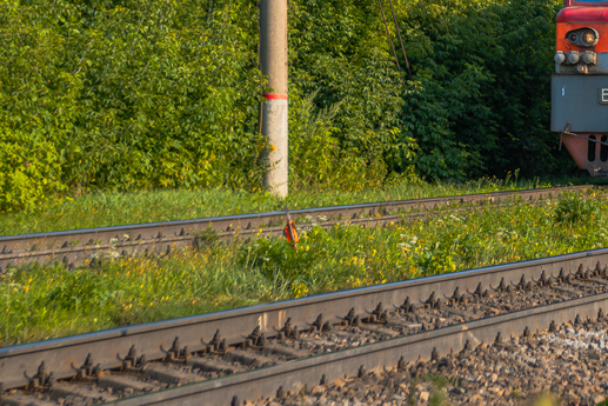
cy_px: -149
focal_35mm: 174
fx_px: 2939
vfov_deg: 7.8
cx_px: 678
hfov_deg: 11.6
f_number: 3.8
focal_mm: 60
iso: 100
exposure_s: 1/2000
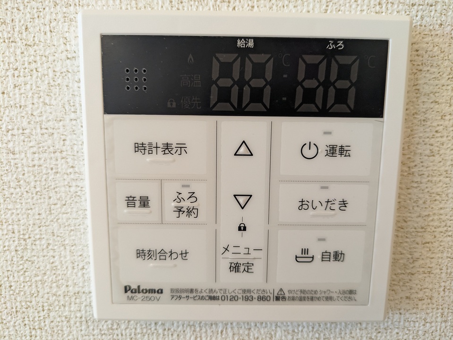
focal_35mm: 25
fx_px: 327
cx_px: 226
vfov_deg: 54.9
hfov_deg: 69.4
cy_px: 170
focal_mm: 5.43
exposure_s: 1/120
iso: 328
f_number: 1.89
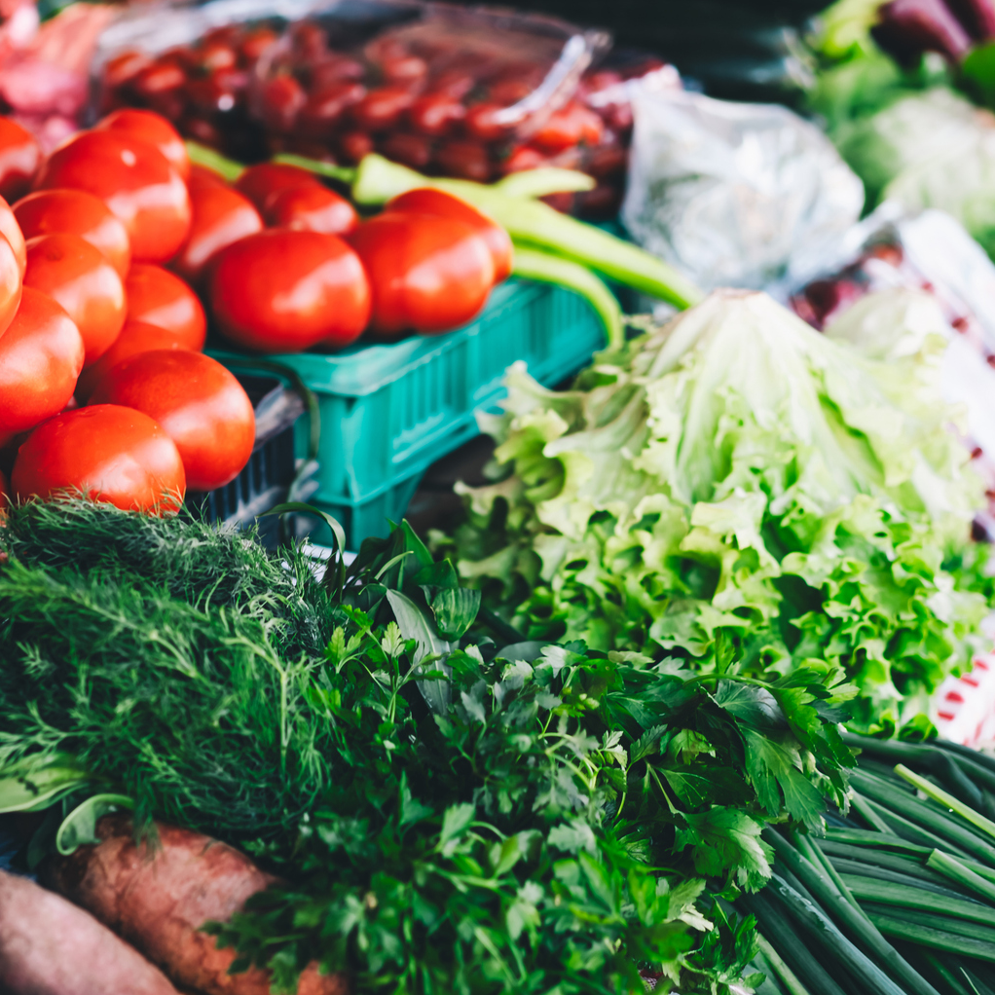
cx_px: 63
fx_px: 3154
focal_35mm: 97
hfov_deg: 17.6
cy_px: 503
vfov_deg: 17.9
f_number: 2.5
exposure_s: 1/100
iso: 100
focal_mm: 55
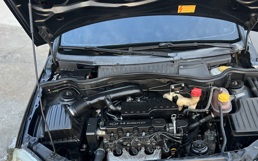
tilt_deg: -36.3
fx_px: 239
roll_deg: -5.5
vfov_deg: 36.7
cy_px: 112
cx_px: 151
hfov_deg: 56.4
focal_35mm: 34
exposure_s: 1/60
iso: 400
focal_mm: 5.7
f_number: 1.5
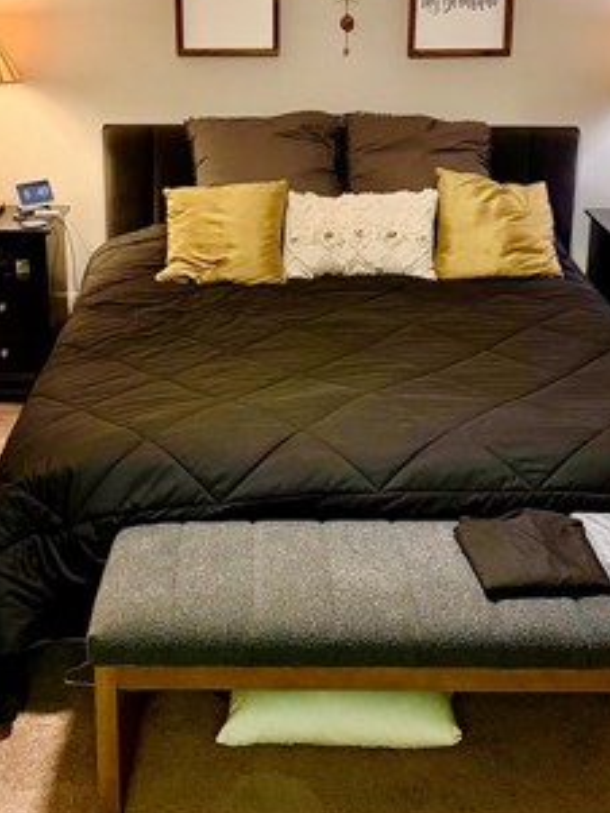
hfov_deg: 28.6
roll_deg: -0.3
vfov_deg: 37.0
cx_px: 300
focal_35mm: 51
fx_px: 1197
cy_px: 262
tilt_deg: -14.9
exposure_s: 1/60
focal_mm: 6.76
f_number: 1.78
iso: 640
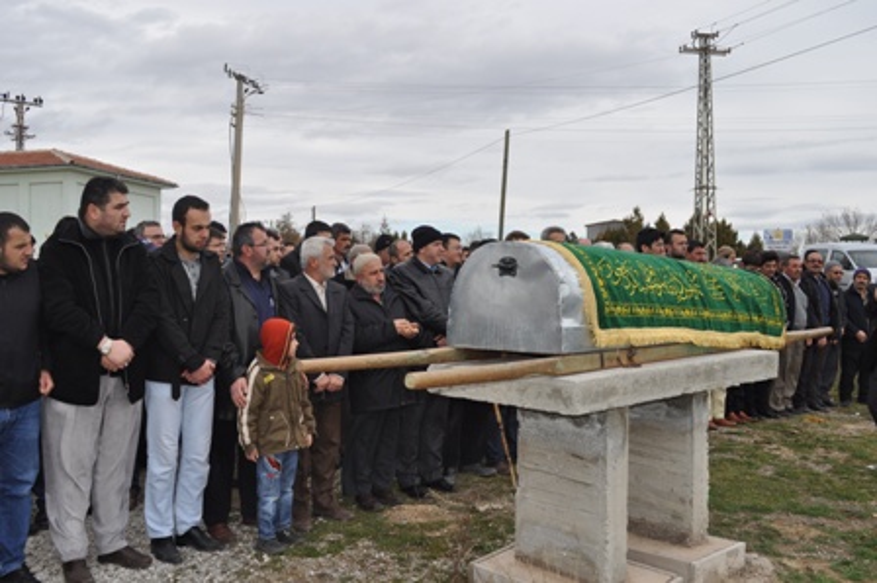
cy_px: 292
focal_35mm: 33
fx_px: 803
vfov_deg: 39.9
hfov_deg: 57.3
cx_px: 438
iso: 200
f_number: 8
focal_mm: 22
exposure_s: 1/200
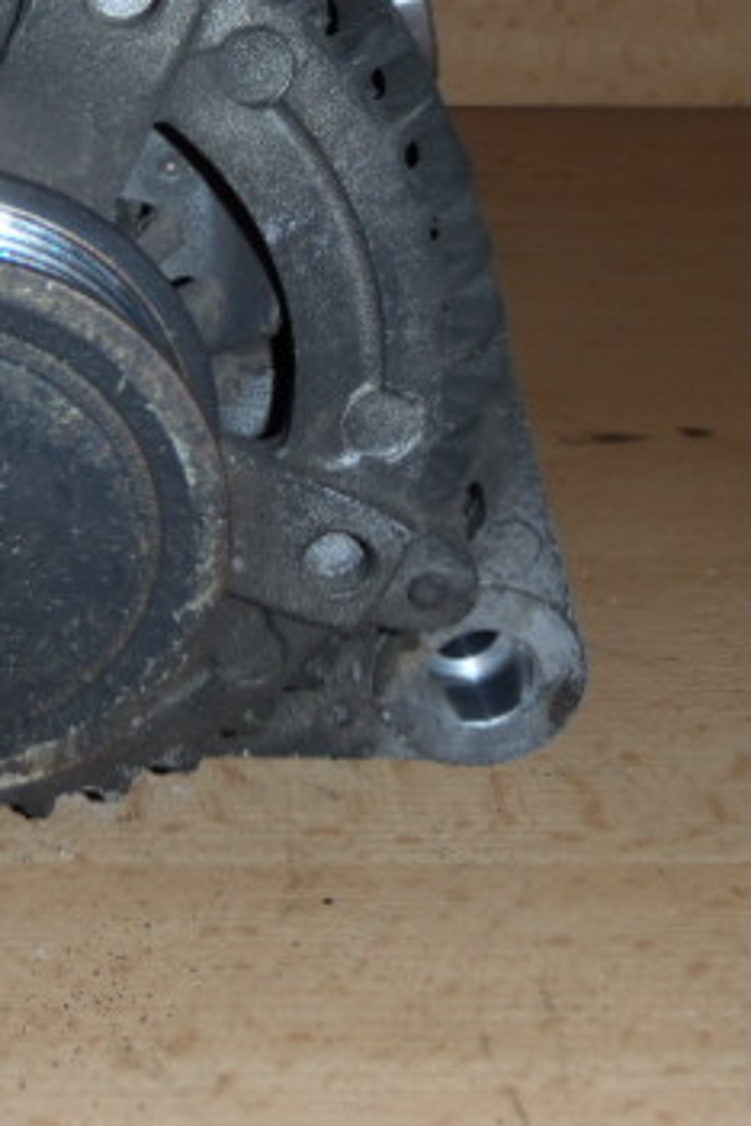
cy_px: 375
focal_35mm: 72
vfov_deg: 27.9
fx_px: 2253
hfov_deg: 18.1
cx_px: -103
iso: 100
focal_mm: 6.83
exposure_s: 1/40
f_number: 4.6
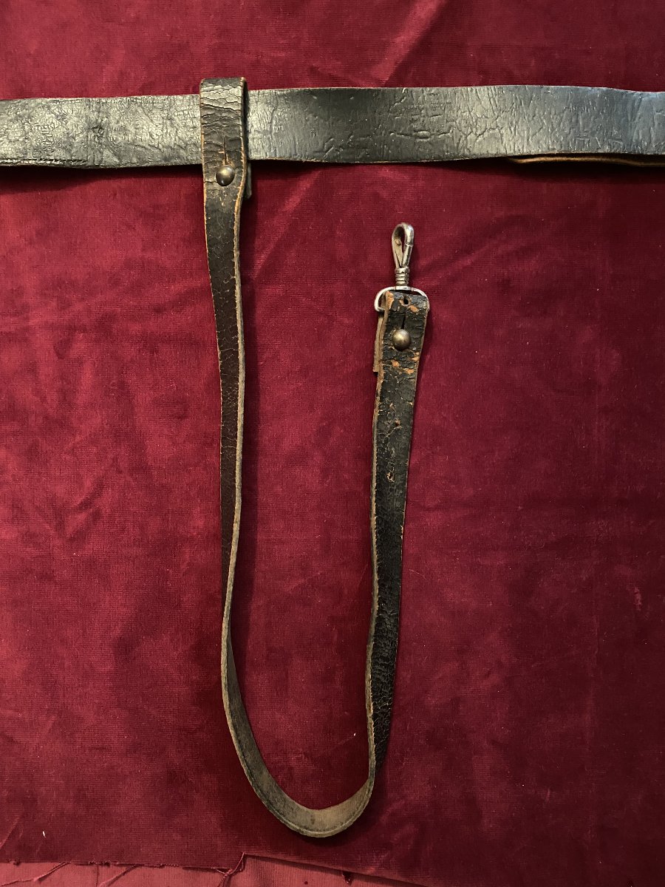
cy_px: 444
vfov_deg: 67.3
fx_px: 666
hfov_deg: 53.1
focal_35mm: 26
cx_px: 332
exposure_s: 1/20
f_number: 1.8
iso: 800
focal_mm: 4.25
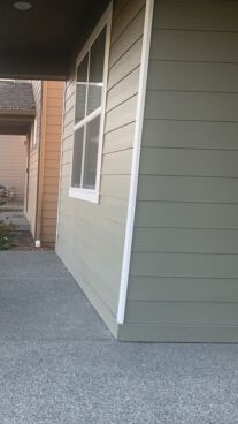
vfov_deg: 48.0
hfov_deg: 27.8
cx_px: 20
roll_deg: -1.4
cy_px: 302
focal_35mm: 41
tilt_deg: -12.4
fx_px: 460
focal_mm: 4.25
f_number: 1.8
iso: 40
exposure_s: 1/121
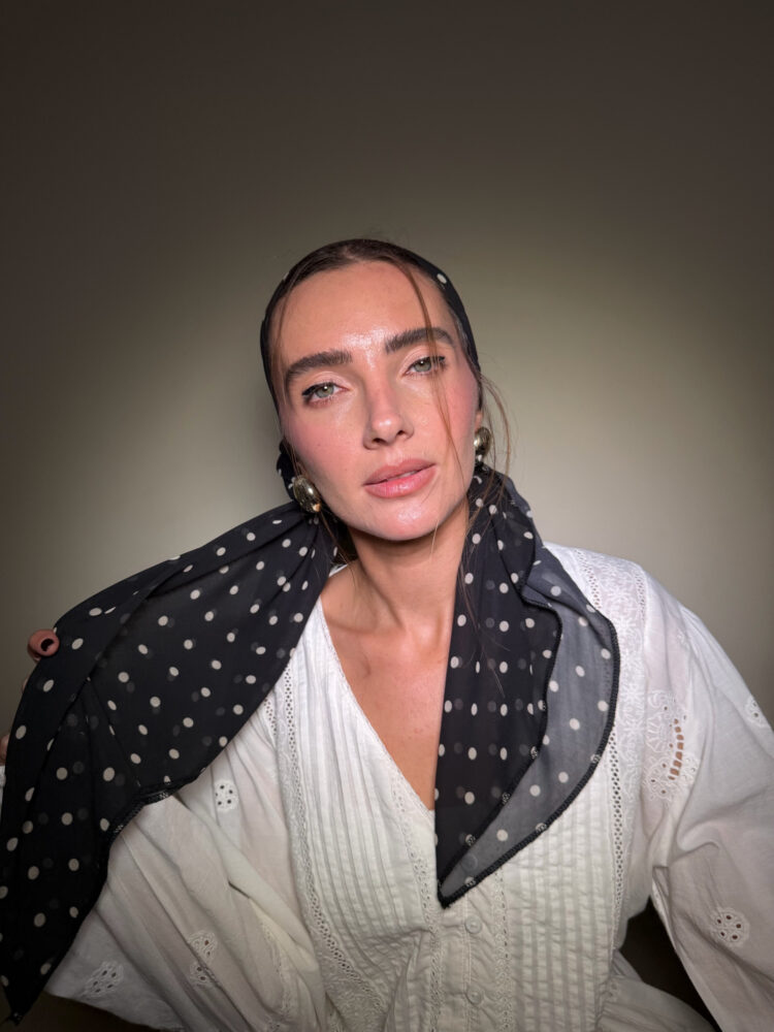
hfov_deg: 56.8
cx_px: 387
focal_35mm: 24
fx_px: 716
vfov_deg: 71.6
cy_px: 516
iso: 80
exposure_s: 1/327
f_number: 1.78
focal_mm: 6.76
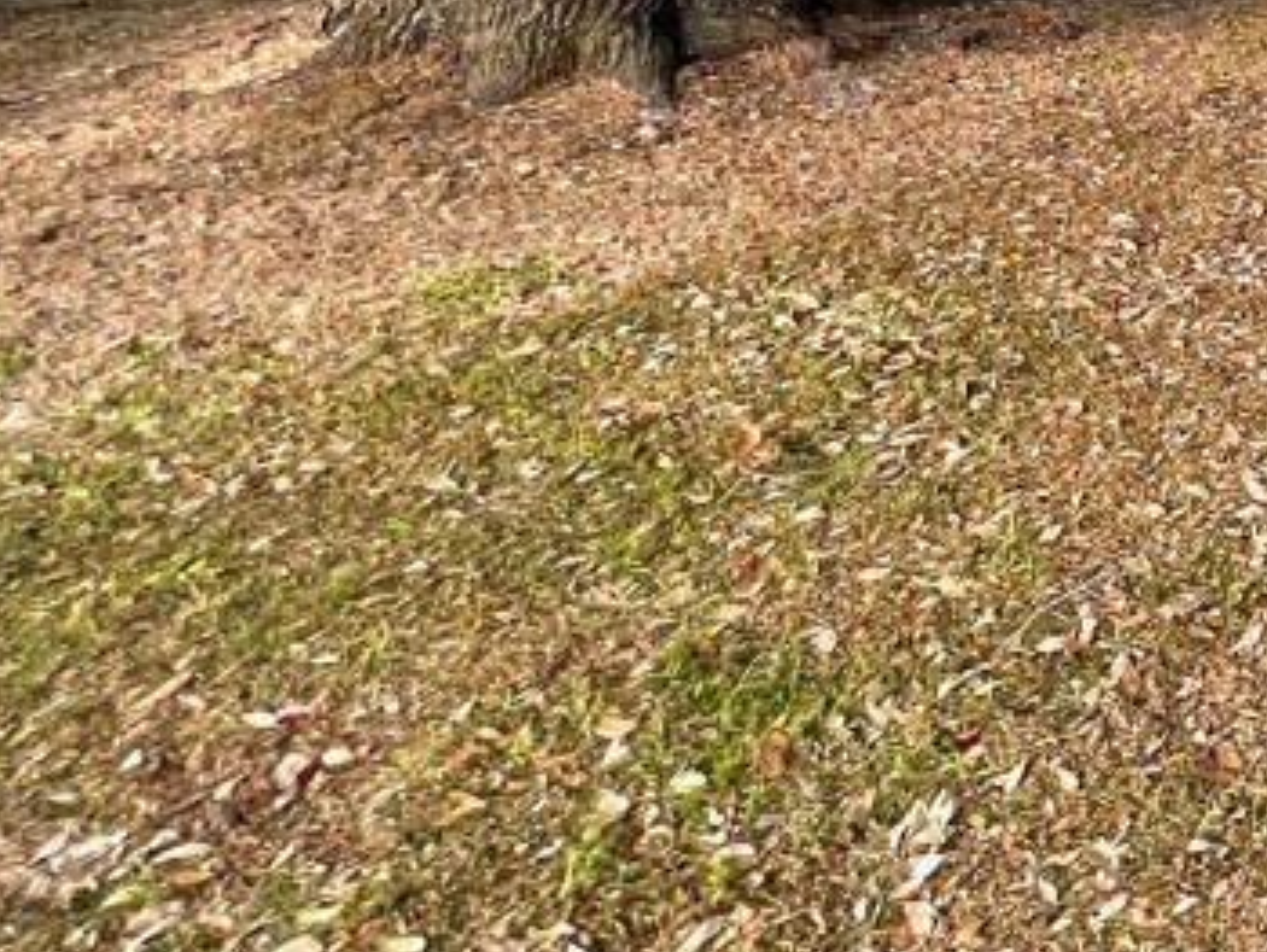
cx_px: 1759
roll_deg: -0.4
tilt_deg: +3.8
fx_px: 1392
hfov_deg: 32.2
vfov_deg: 28.7
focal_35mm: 38
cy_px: -369
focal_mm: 1.57
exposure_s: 1/192
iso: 32
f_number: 1.8
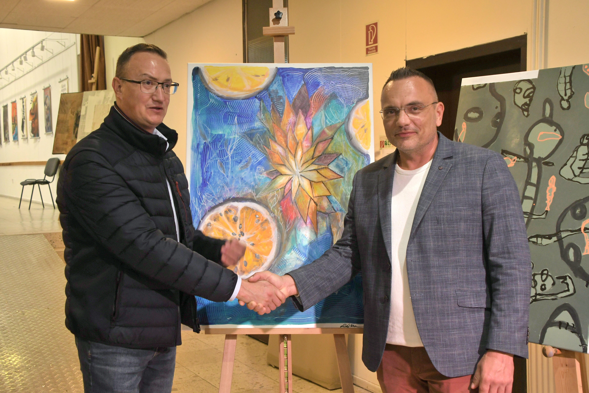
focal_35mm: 48
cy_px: 196
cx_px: 294
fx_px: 785
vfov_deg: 28.1
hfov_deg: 41.1
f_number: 7.1
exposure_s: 1/60
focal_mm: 32
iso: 800
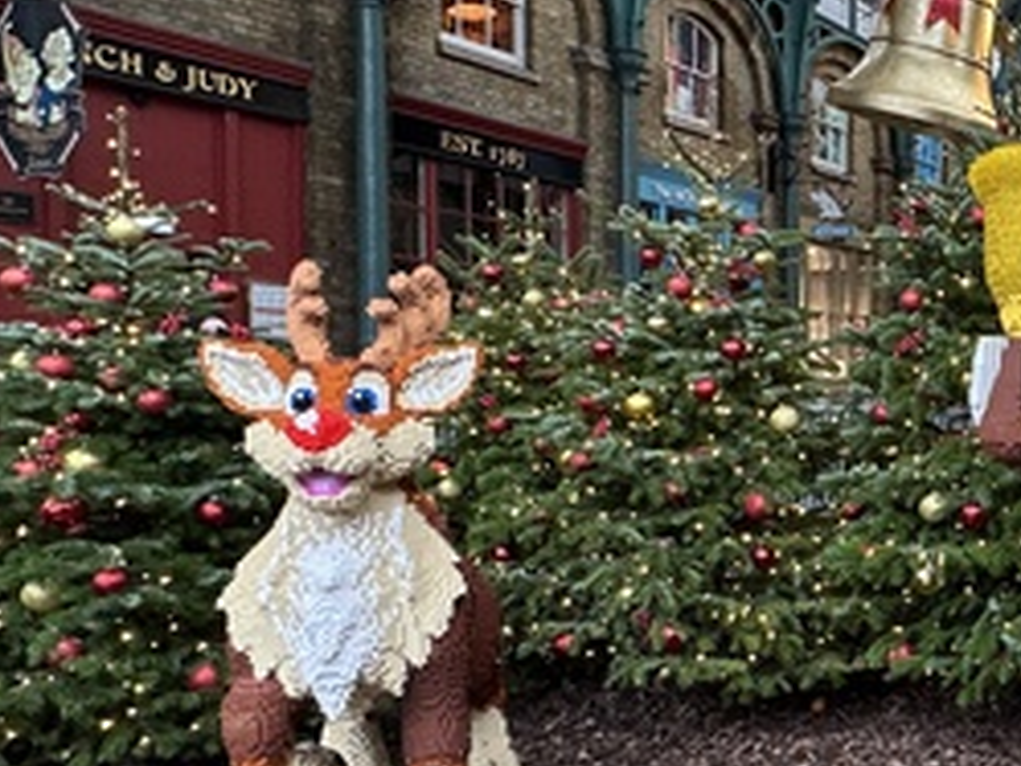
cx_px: 1218
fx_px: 1210
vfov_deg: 35.1
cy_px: 446
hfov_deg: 35.9
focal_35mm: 41
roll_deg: -1.4
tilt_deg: -2.3
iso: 125
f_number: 2.2
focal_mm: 2.22
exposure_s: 1/100
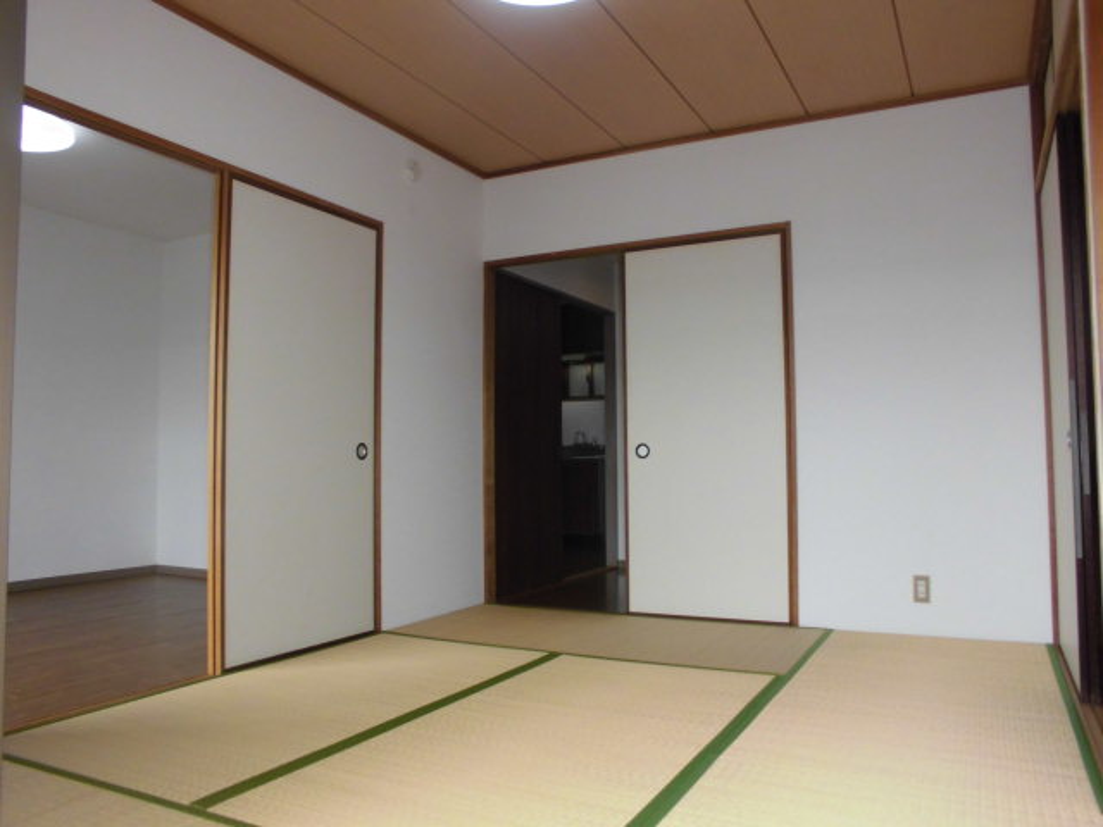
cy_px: 414
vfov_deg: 53.1
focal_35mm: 26
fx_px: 828
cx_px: 552
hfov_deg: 67.3
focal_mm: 4.6
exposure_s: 1/60
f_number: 3.5
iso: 100
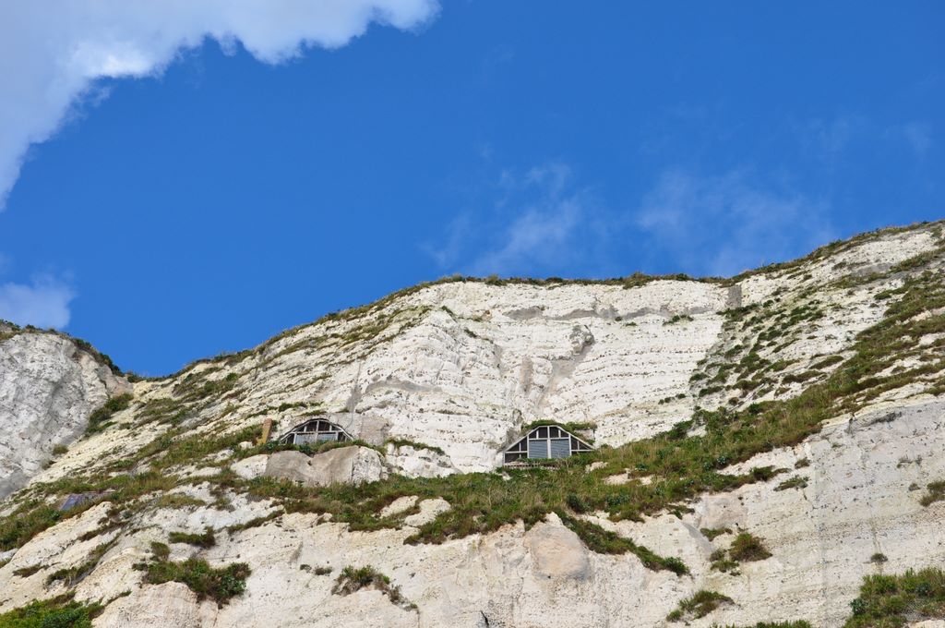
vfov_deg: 23.7
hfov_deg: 35.1
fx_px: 1494
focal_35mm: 57
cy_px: 314
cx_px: 472
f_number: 10
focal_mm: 38
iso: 200
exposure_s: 1/250
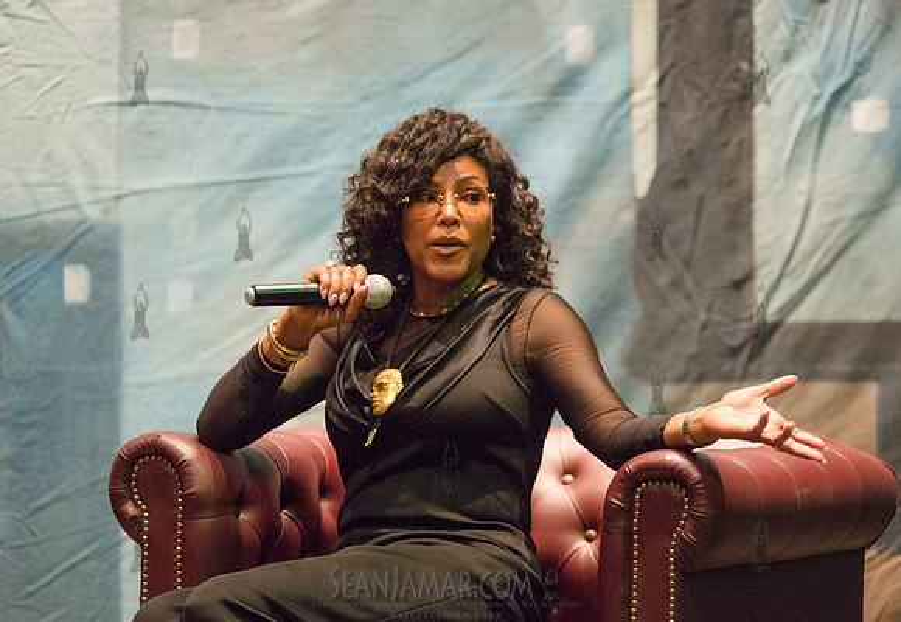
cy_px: 264
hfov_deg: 12.8
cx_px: 434
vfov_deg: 8.8
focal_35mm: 159
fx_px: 4018
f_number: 2.8
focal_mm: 135
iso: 4000
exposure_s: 1/250
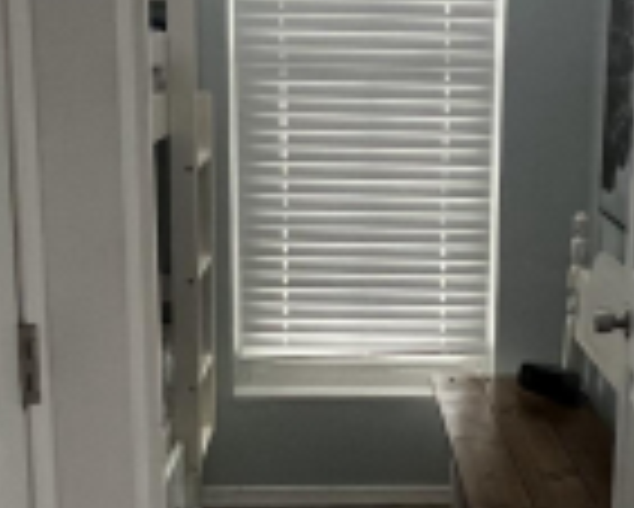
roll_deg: -0.9
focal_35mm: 60
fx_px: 1127
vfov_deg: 25.4
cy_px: 297
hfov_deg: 31.2
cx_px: 420
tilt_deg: -13.4
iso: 250
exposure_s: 1/75
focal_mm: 1.57
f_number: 1.8
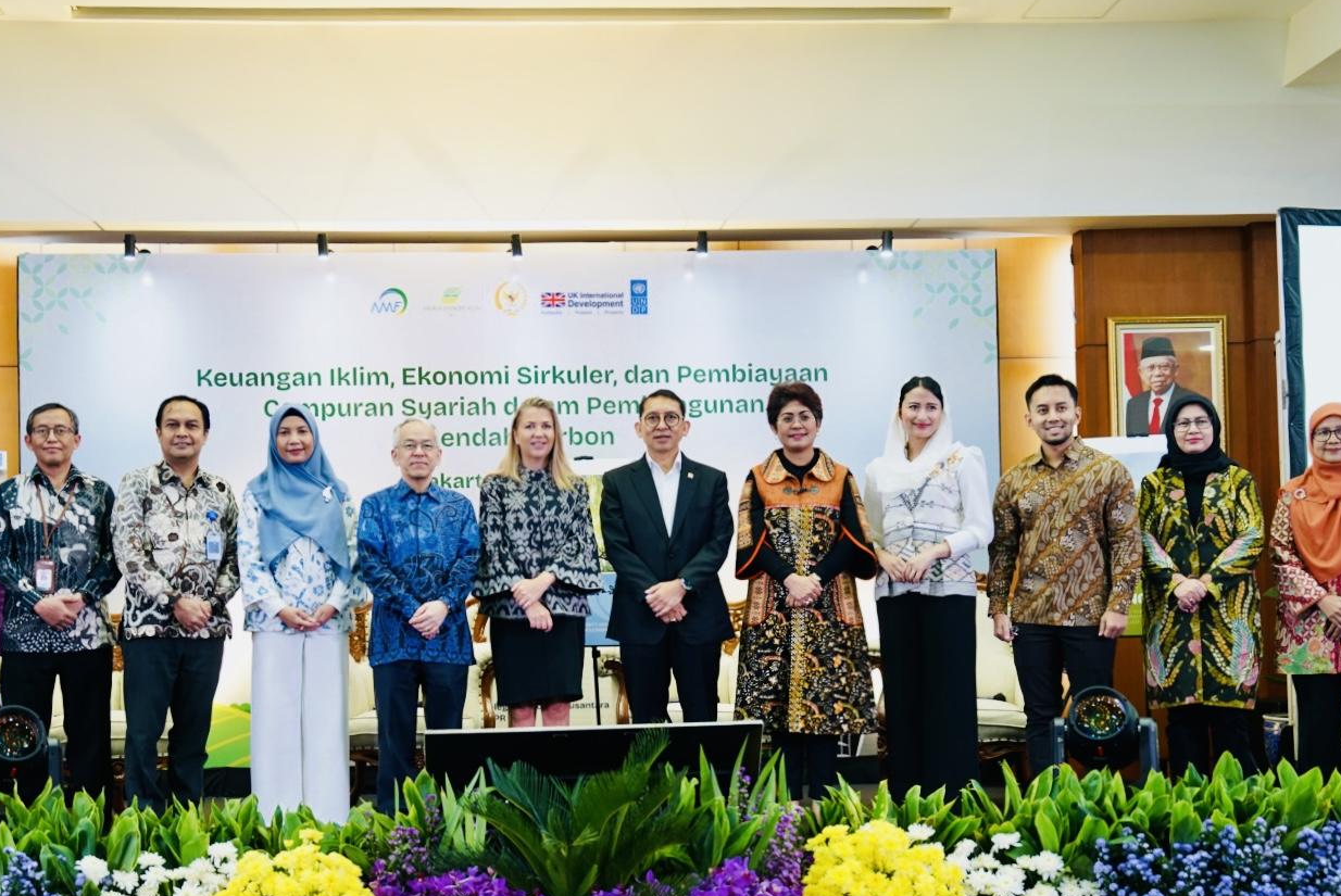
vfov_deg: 28.7
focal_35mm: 47
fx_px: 1752
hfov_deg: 41.8
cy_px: 507
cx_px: 612
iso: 1000
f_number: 2.8
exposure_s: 1/100
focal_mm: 38
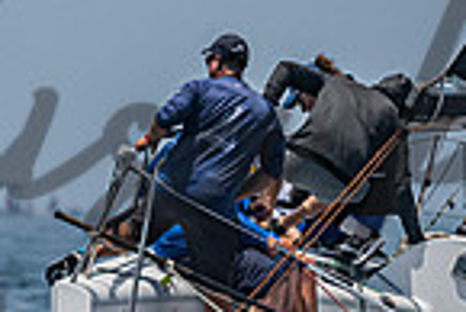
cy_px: 149
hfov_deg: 1.0
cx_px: 315
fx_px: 28013
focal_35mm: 2162
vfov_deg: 0.6
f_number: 6.3
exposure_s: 1/5000
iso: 400
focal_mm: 400
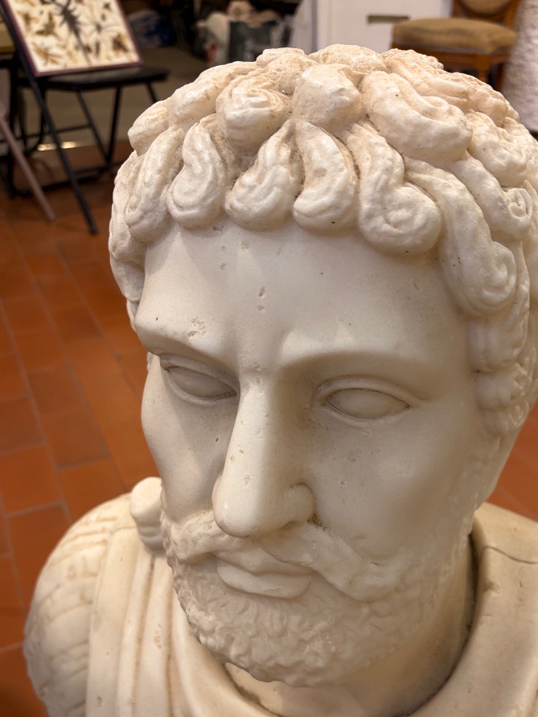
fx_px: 725
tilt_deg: -36.5
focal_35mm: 35
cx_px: 338
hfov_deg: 40.4
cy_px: 472
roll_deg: -0.8
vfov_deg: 51.7
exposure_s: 1/50
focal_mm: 5.96
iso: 100
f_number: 1.6
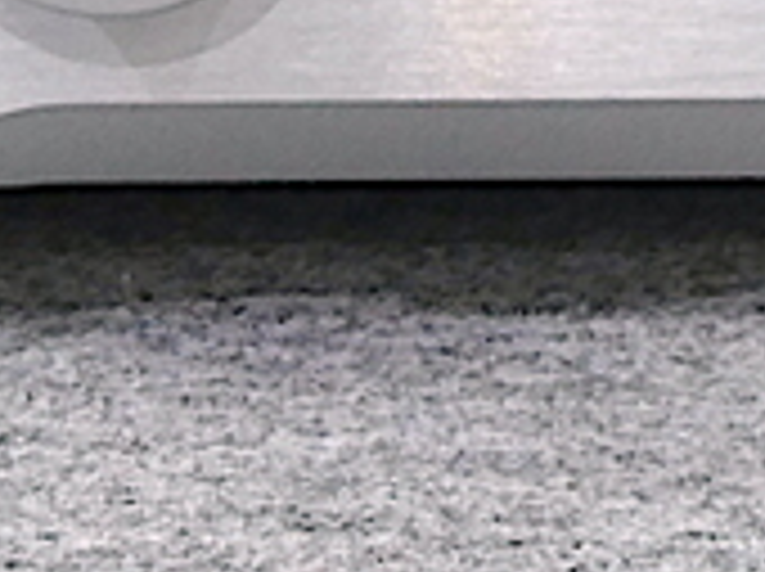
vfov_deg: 2.1
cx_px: 1260
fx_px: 15492
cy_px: -455
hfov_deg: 2.8
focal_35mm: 702
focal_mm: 22.3
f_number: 5.2
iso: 200
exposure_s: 1/5
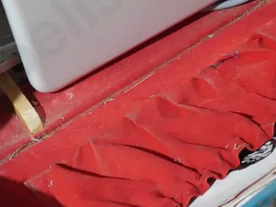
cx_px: 169
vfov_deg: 11.7
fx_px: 989
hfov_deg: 15.9
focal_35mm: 124
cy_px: -53
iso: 2500
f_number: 4.7
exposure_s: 1/60
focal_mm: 22
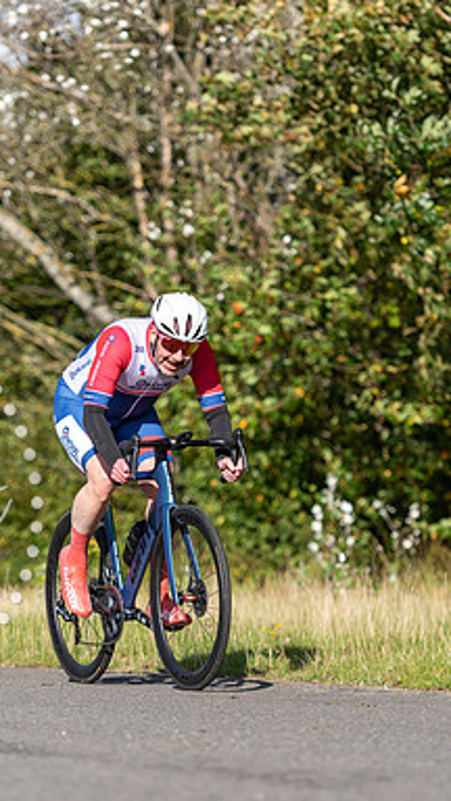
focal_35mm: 198
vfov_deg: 10.9
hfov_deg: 6.1
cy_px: 399
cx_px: 171
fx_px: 4209
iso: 160
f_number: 2.8
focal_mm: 125
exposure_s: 1/2500
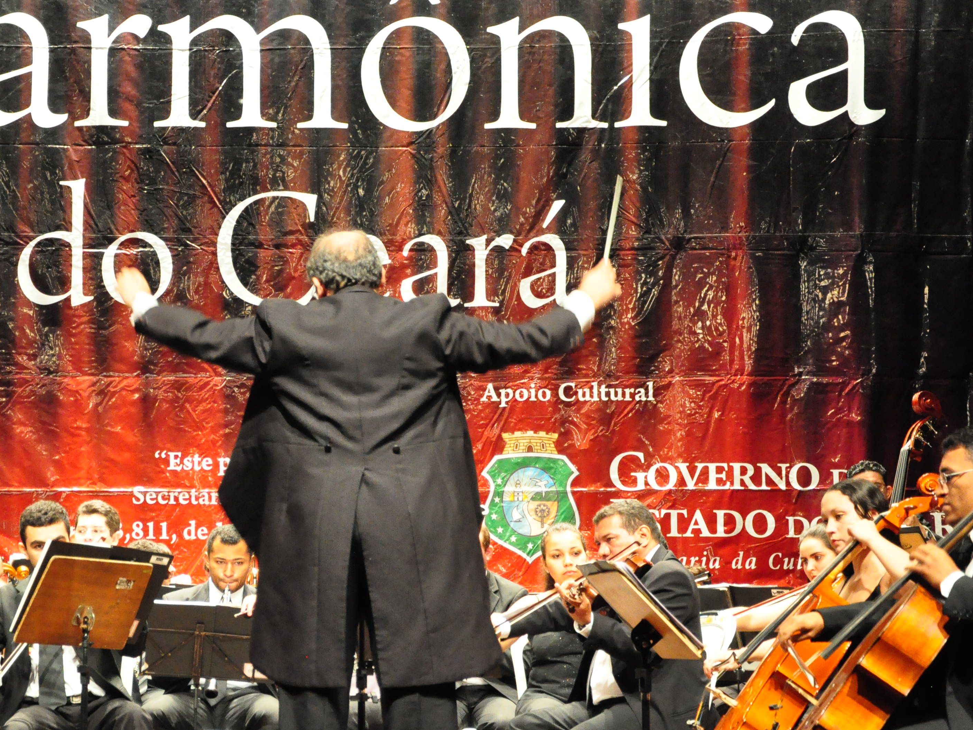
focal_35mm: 88
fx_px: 2474
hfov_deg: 22.1
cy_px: 435
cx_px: 277
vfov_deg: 16.8
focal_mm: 40
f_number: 4.5
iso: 3200
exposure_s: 1/50
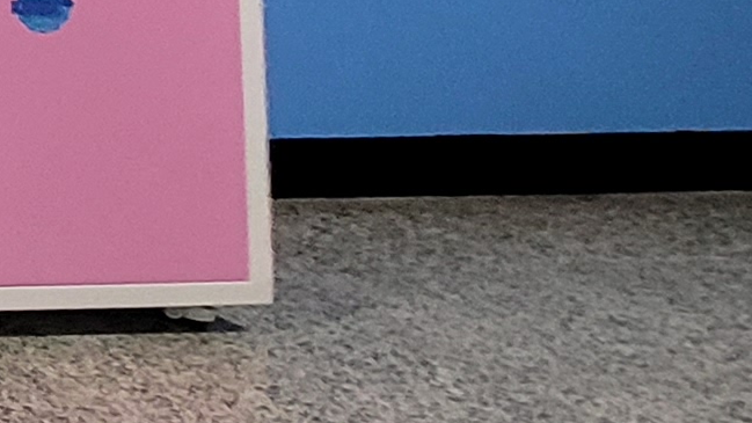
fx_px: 1755
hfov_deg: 11.7
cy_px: -516
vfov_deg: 11.8
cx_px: -1473
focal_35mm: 88
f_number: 2.2
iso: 320
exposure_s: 1/40
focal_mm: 2.2
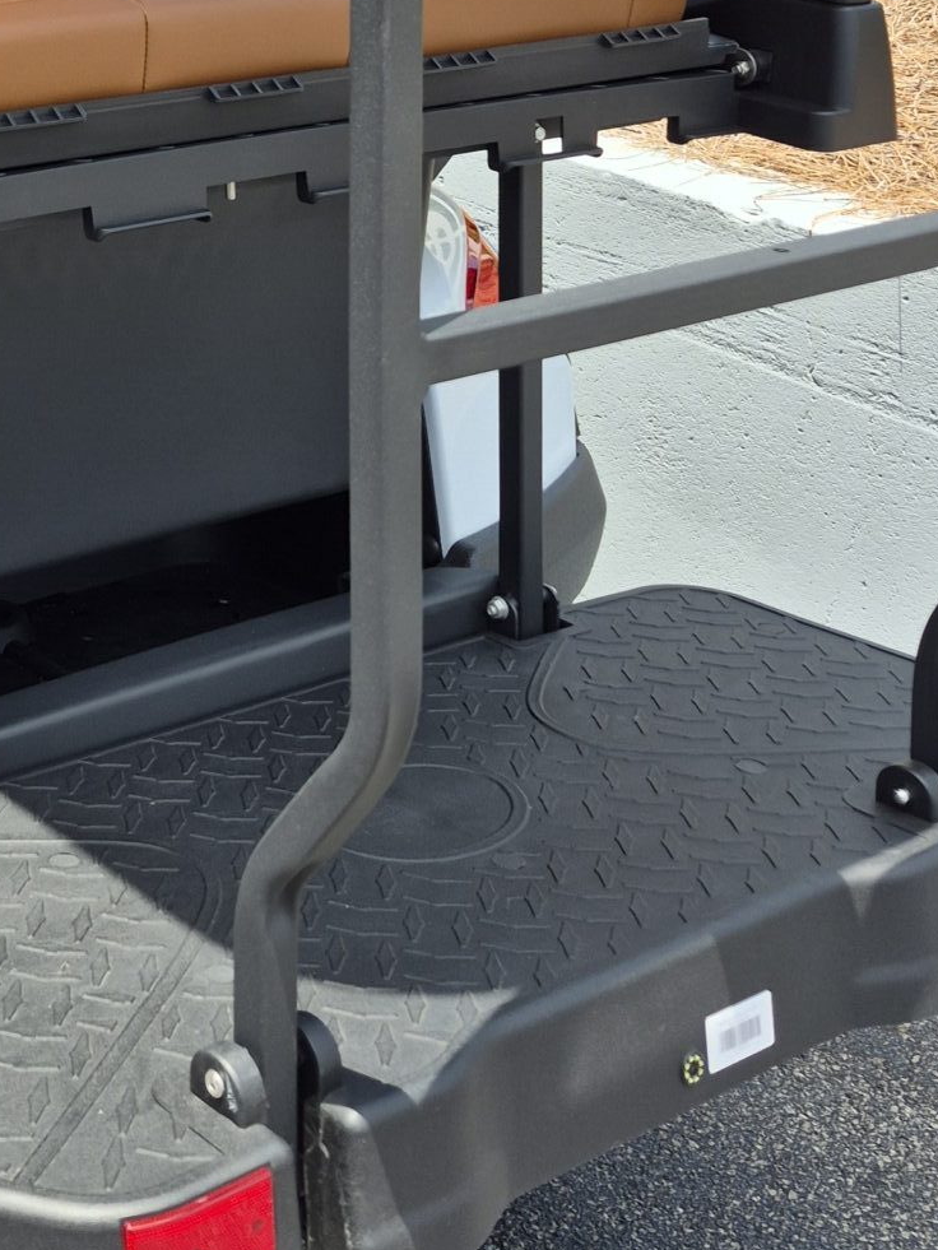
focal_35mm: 60
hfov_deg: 22.7
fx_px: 2167
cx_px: -157
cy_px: 1
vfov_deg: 30.0
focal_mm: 5.4
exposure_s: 1/862
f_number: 1.8
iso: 25
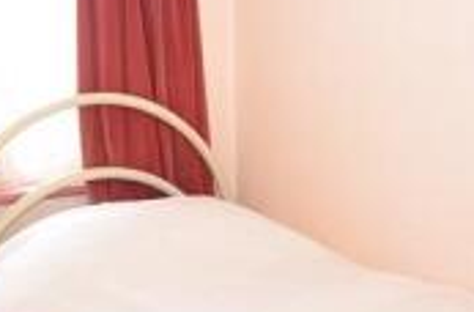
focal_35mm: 57
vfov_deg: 22.9
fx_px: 748
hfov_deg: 35.1
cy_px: 25
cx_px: 203
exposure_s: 1/20
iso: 200
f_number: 5
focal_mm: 10
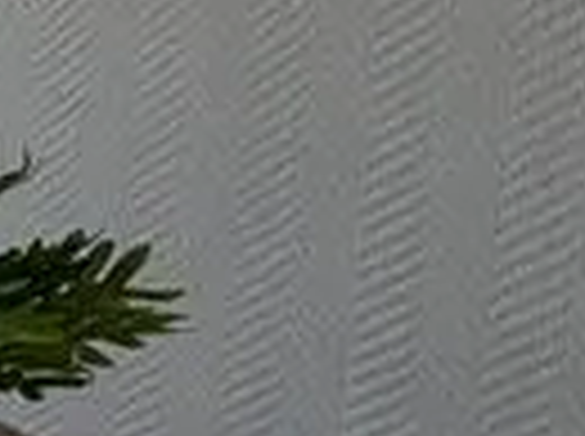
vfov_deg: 14.4
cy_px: -160
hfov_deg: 12.9
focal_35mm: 97
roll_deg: +0.3
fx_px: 1636
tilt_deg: -6.6
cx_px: -972
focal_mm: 2.22
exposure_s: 1/121
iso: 80
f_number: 2.2
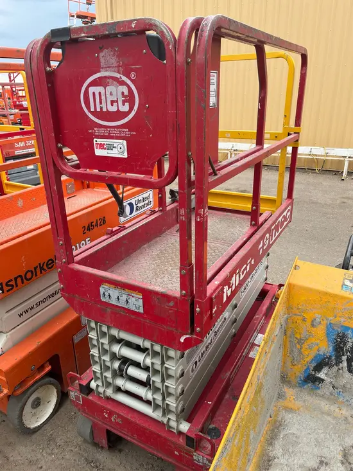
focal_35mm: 26
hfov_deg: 53.1
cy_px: 236
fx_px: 353
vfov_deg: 67.3
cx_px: 176
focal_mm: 5.1
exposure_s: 1/419
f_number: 1.6
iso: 50
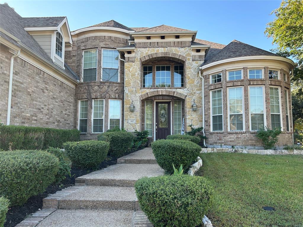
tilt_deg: +6.1
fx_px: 228
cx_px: 152
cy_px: 114
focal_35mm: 26
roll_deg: -0.2
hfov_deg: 67.3
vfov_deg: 53.1
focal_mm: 5.7
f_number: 1.5
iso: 50
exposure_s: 1/490
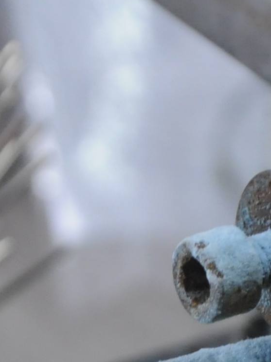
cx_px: 85
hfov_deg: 2.0
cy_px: 487
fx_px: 7810
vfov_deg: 2.6
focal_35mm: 748
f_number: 8
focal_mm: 90
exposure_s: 1/40
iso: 800
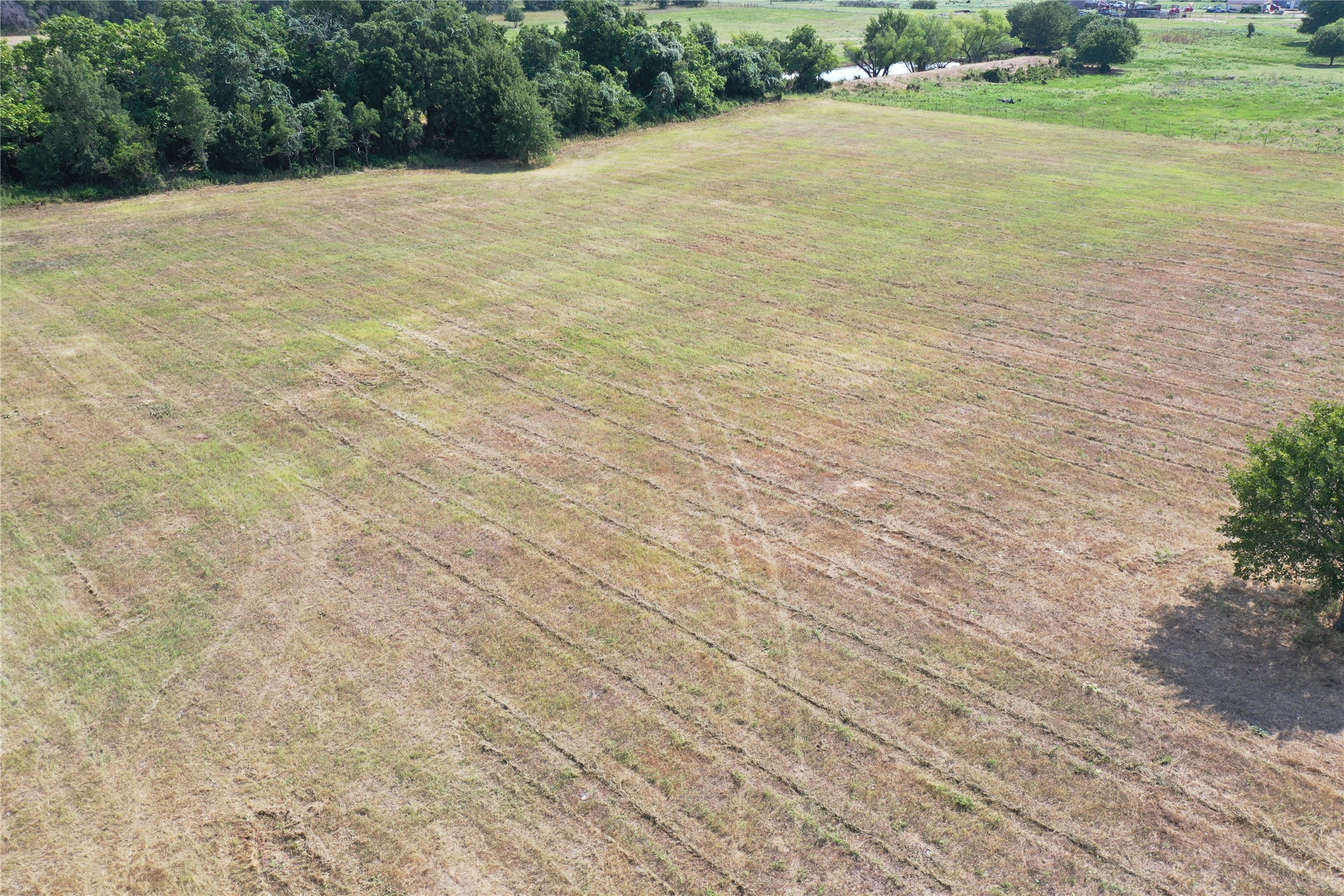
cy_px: 448
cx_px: 672
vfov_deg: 46.4
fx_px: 1045
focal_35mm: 28
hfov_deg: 65.5
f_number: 5
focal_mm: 10.26
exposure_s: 1/240
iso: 100
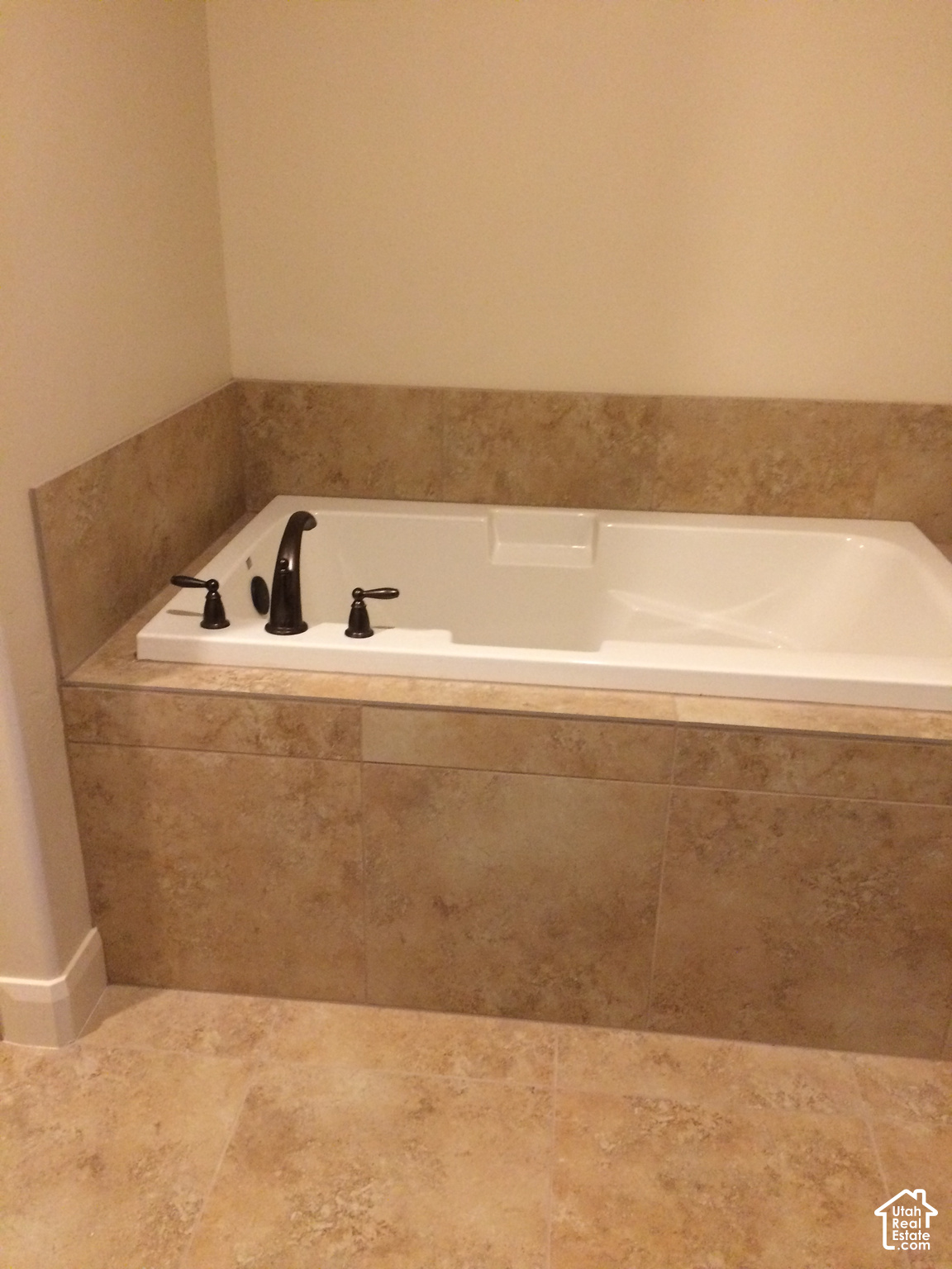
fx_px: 1063
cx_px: 476
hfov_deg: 48.2
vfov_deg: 61.7
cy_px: 634
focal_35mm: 29
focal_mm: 4.15
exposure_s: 1/30
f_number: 2.2
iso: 200
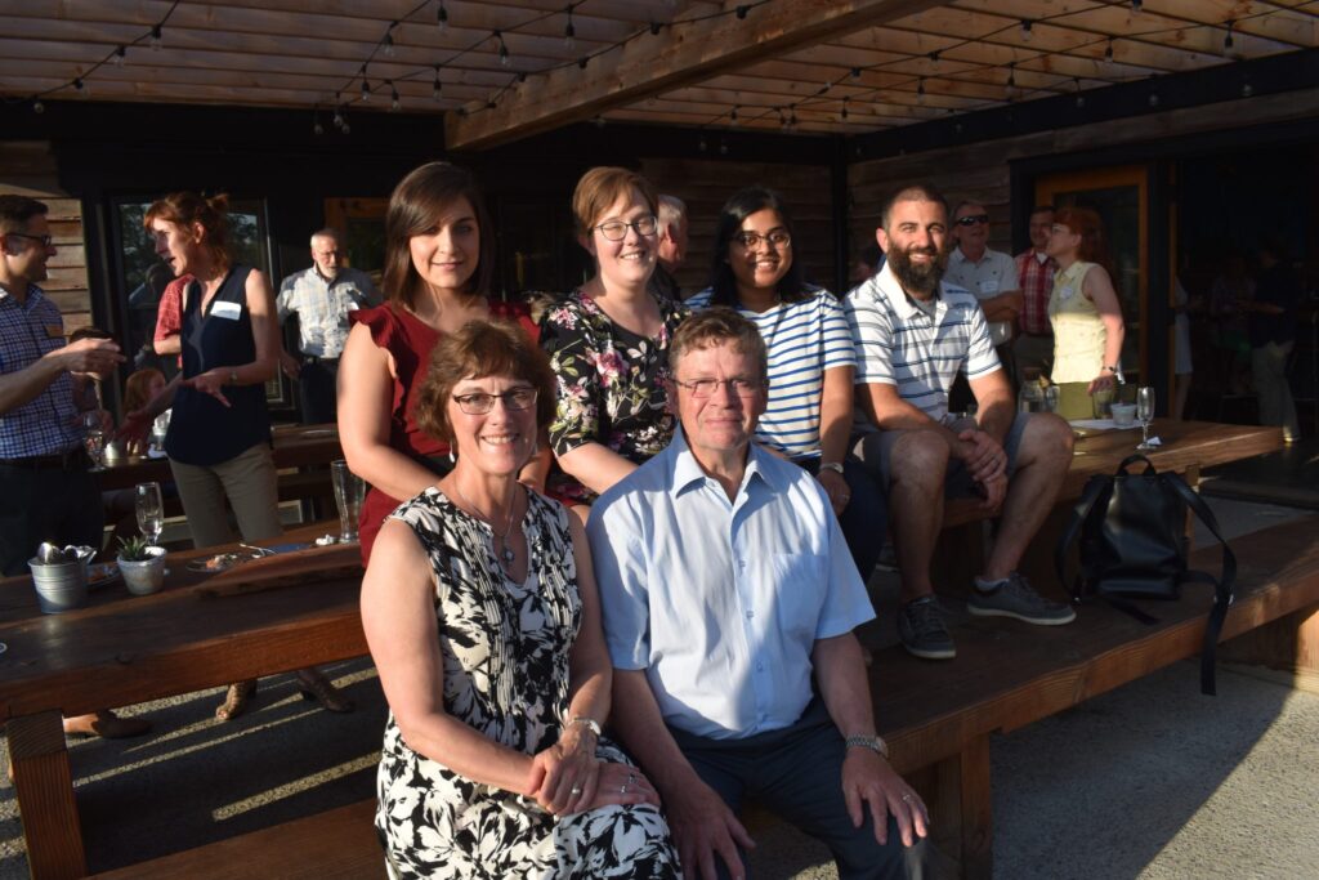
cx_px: 660
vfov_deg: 43.6
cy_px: 440
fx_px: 1099
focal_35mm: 30
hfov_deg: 61.9
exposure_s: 1/250
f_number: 8
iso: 200
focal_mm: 20
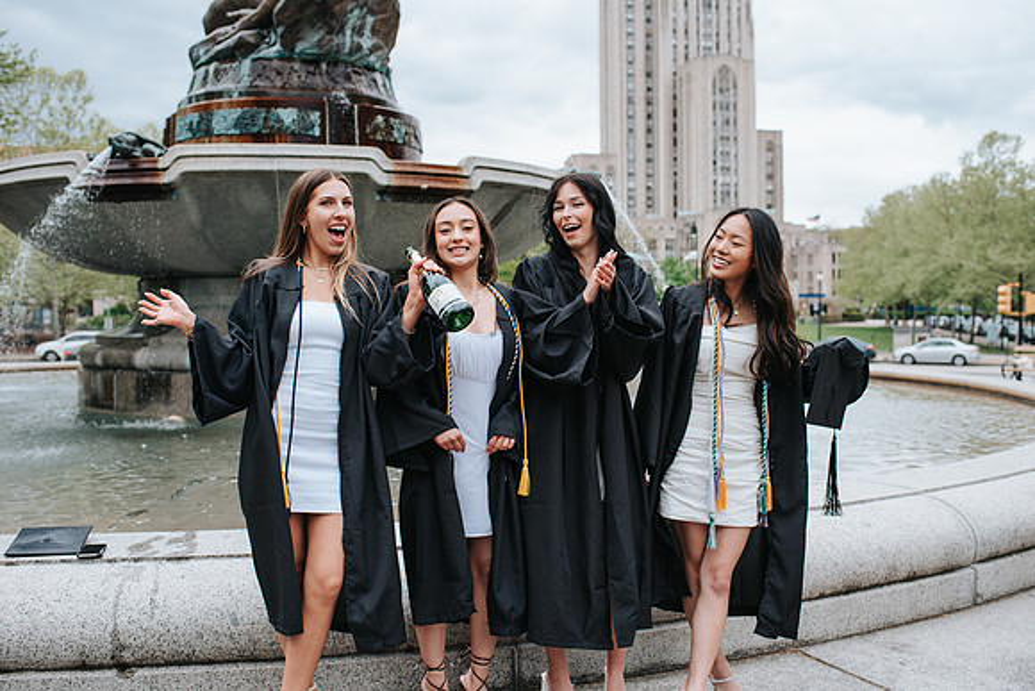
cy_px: 346
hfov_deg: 53.3
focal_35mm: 36
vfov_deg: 37.1
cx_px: 518
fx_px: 1030
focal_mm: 35
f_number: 3.5
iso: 200
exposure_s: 1/800
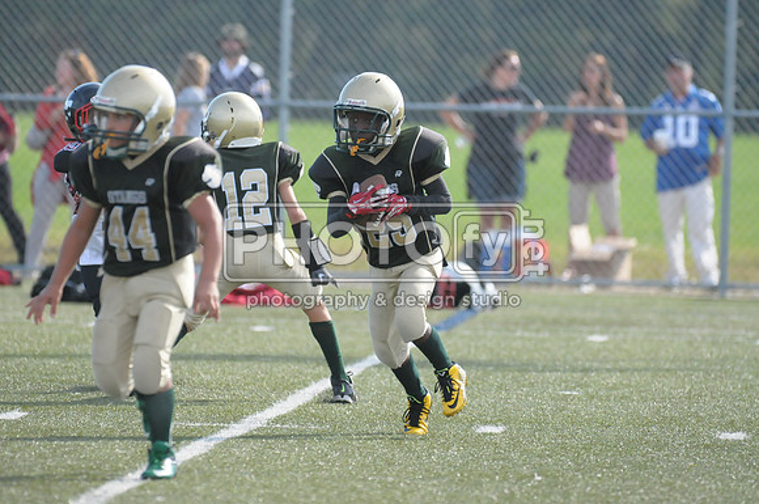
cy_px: 252
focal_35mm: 420
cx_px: 380
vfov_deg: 3.3
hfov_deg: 4.9
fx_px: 8843
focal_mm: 280
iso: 1600
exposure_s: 1/4000
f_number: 4
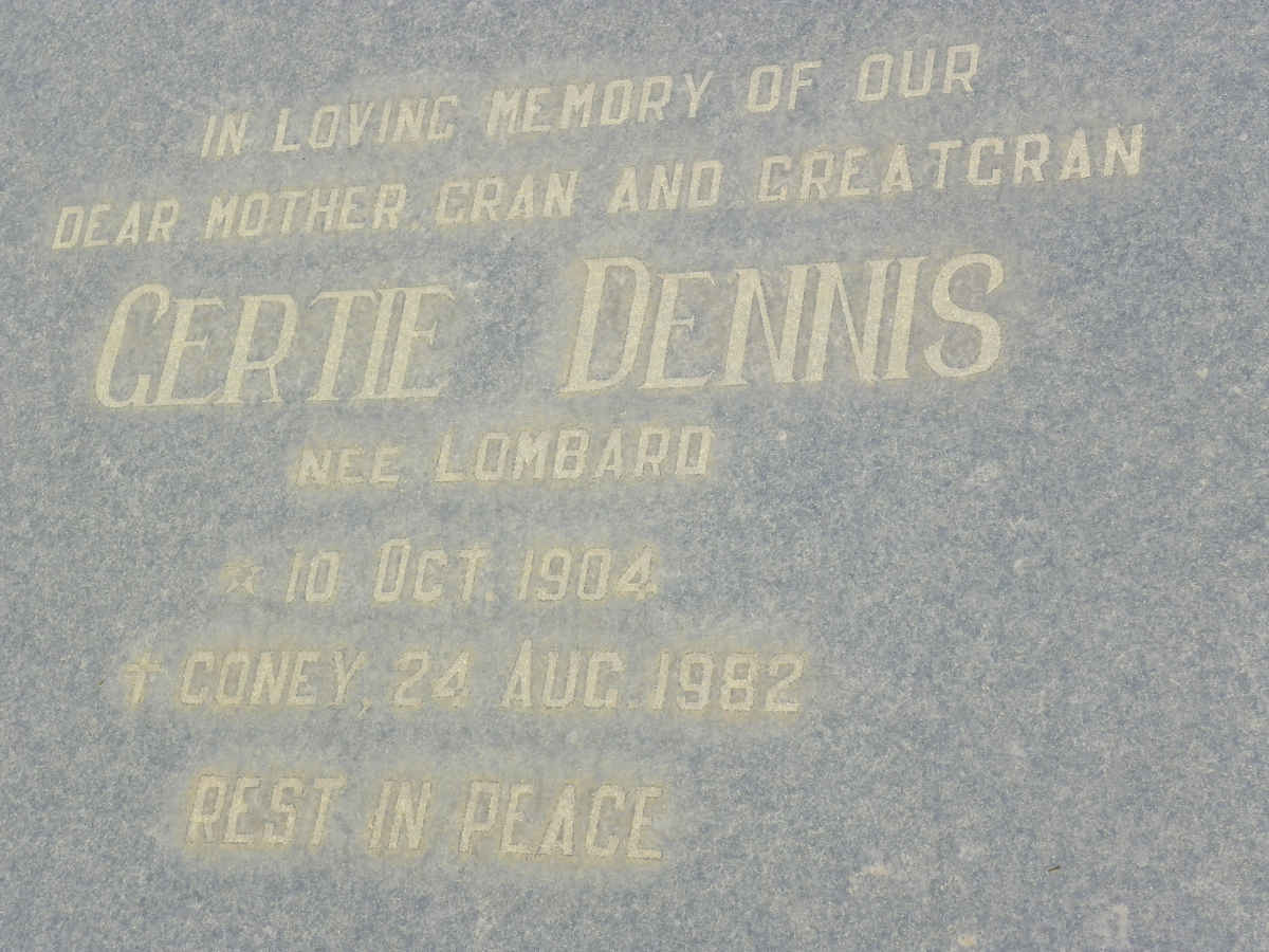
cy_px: 476
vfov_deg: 21.6
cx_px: 634
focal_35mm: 68
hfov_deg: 28.6
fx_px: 2493
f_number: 4.5
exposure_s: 1/200
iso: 64
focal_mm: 12.1
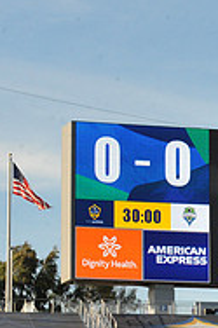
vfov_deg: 8.3
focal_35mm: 247
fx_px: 2248
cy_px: 222
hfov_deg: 5.5
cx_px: 349
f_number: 14
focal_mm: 80
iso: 1600
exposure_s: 1/800
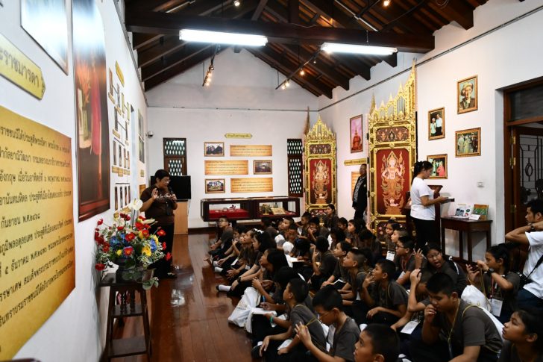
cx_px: 272
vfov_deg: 53.1
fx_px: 362
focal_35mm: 24
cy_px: 181
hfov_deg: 73.8
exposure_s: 1/80
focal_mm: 16
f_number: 4.5
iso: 2500
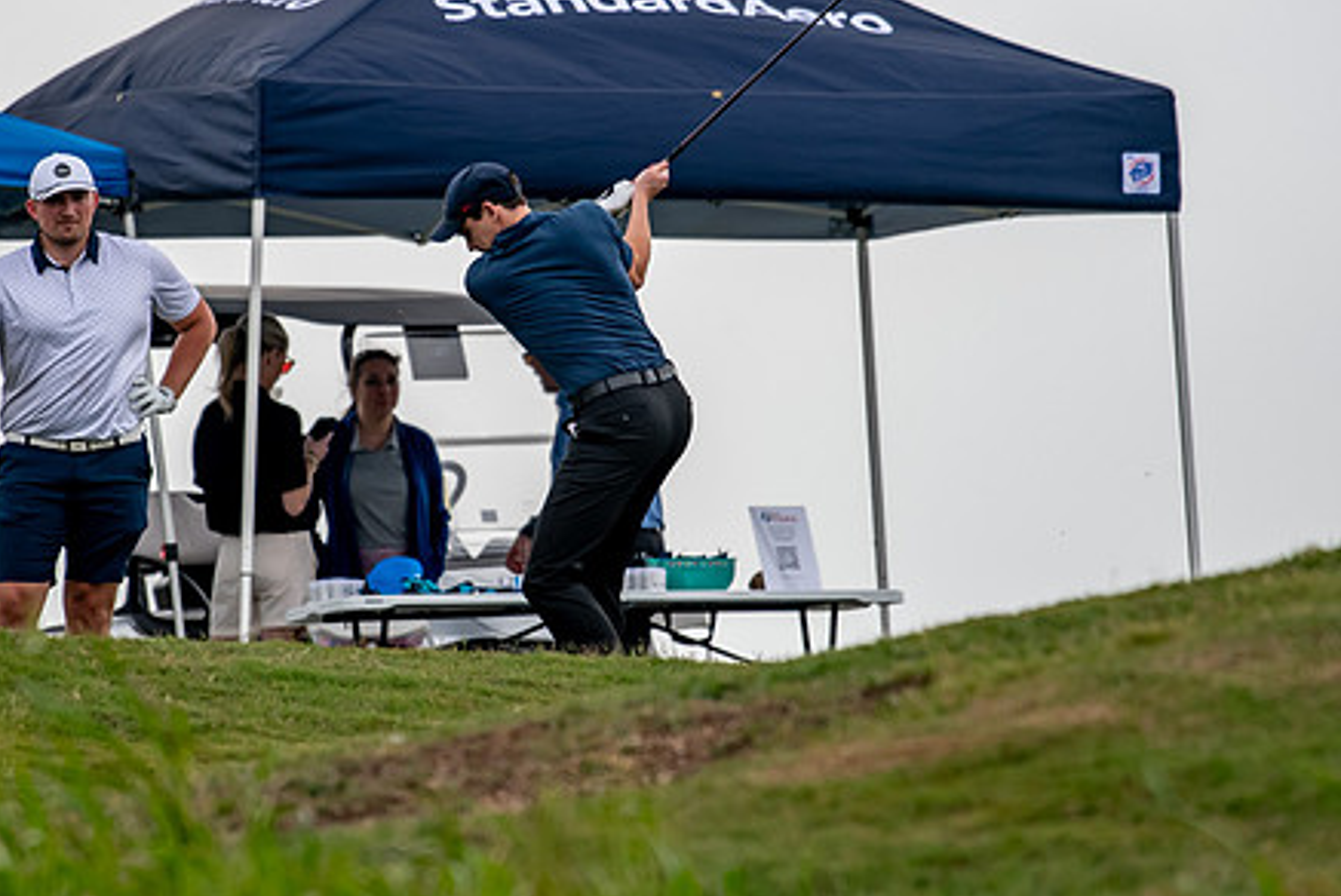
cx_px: 562
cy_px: 311
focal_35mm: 776
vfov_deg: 1.8
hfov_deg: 2.7
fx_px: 28924
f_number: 5.6
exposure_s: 1/2000
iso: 400
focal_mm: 390
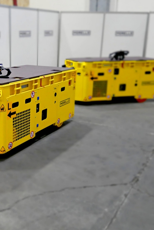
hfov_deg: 36.6
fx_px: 218
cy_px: 113
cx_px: 17
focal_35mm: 34
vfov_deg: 55.8
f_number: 3.5
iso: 1600
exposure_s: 1/60
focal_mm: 12
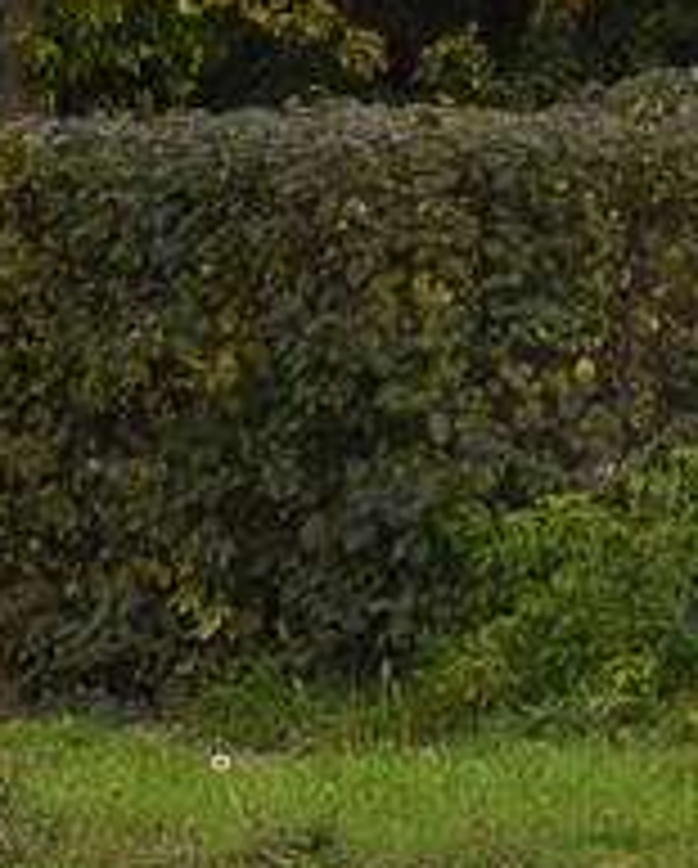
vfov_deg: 4.0
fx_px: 12389
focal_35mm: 481
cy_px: 202
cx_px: -1491
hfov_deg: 3.2
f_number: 7.1
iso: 400
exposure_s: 1/1250
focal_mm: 55
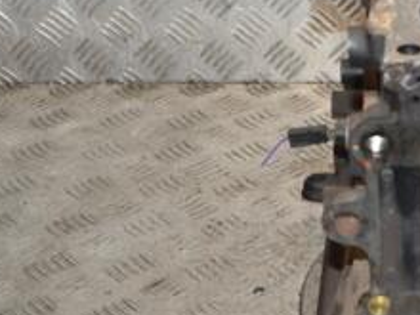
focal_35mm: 118
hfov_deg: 16.1
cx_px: 483
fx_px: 1432
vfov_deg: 12.5
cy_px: 220
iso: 800
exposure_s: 1/200
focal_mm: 30
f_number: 8
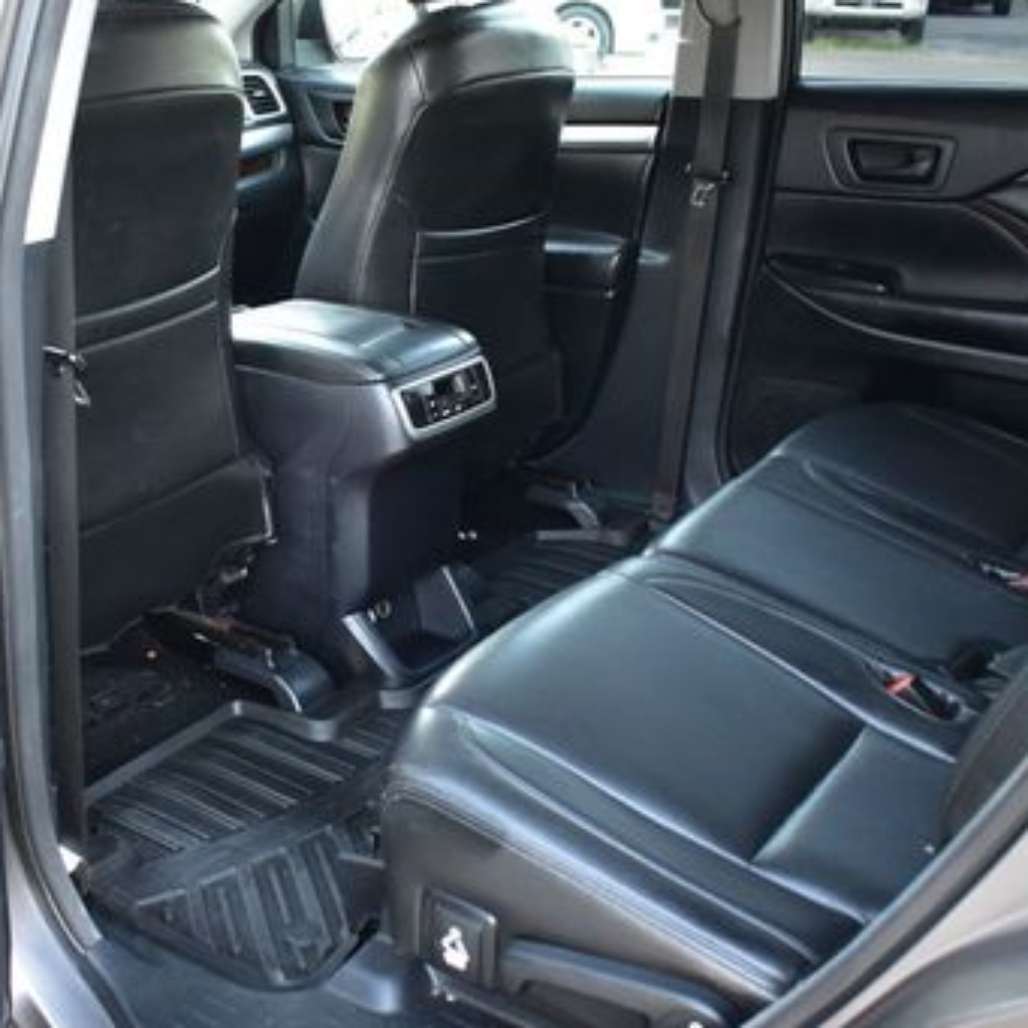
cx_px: 404
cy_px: 585
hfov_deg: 39.0
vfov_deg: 39.1
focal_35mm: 43
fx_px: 1445
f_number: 4
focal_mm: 18
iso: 1600
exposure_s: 1/15
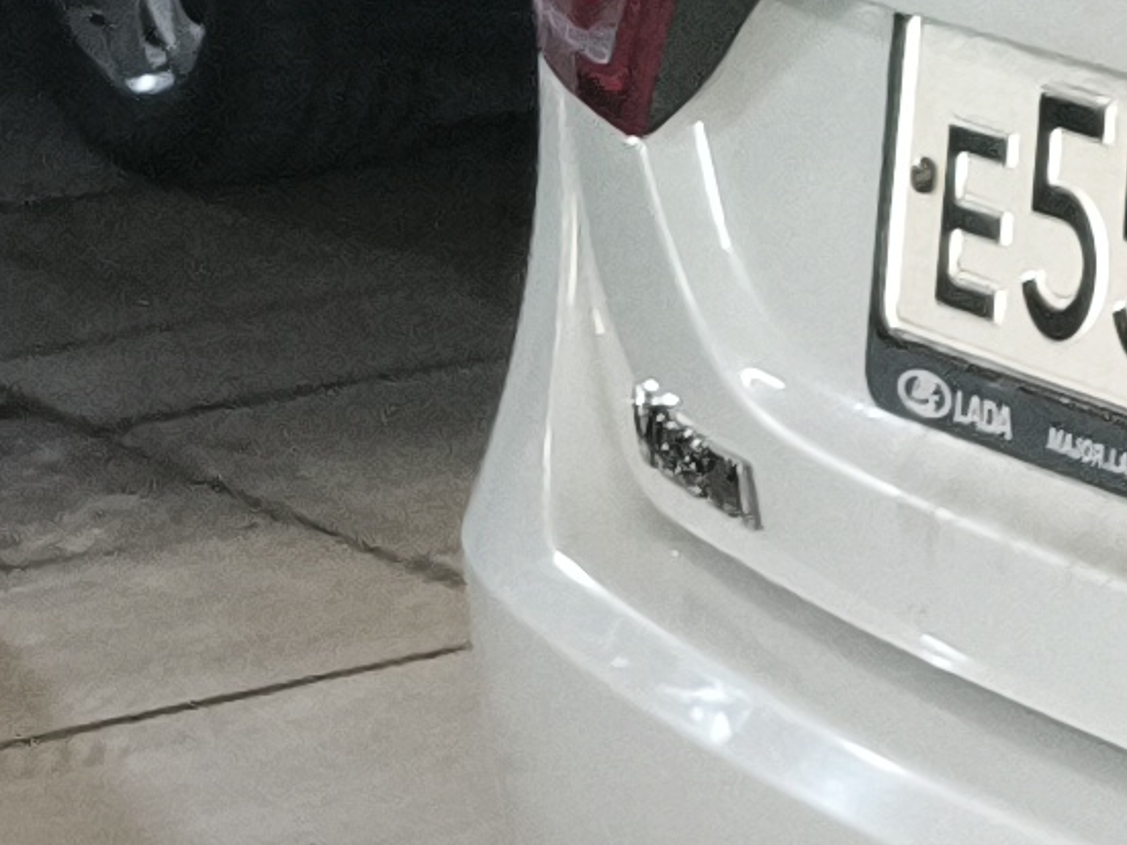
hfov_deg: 9.3
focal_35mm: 171
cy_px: 356
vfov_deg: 8.7
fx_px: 5566
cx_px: 3338
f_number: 1.7
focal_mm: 5.35
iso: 1250
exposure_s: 1/50
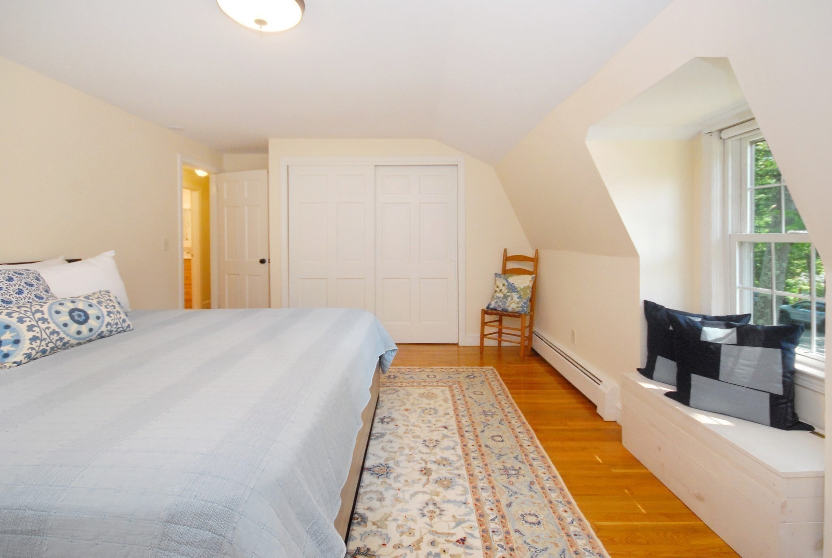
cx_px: 416
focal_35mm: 15
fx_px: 347
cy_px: 279
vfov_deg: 77.5
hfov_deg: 100.3
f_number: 5
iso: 800
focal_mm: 10
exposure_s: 1/60
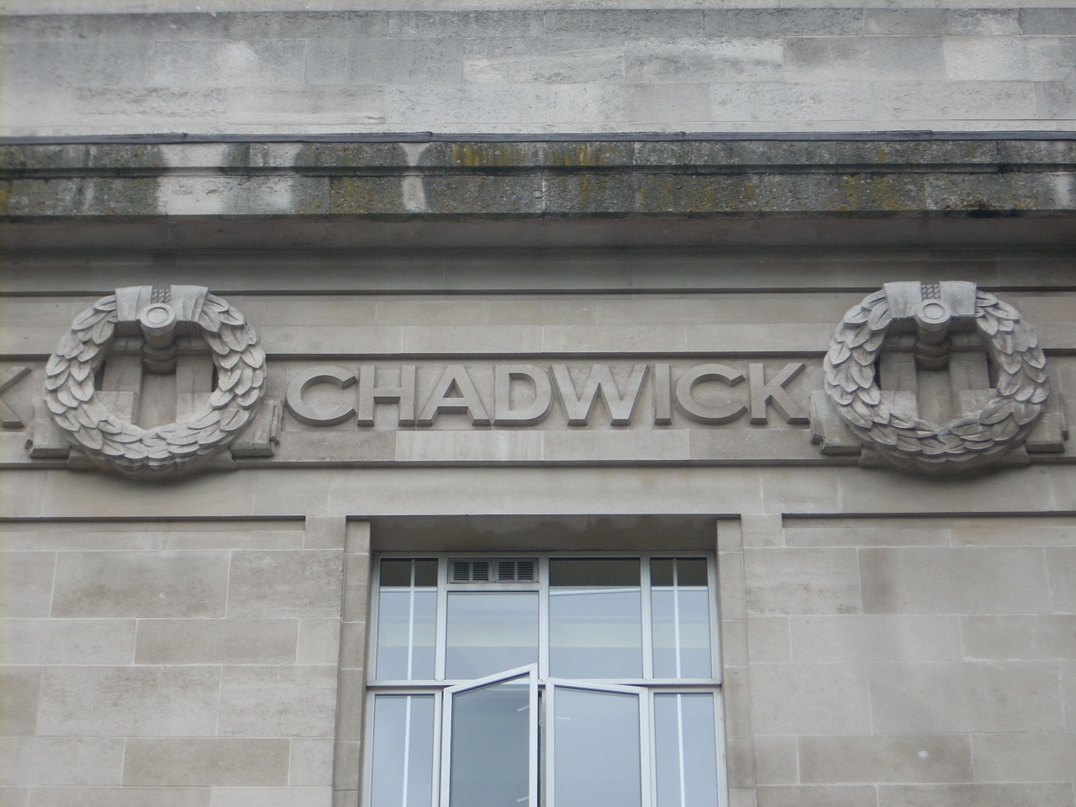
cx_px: 538
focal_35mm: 113
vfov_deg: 13.1
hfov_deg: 17.4
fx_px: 3512
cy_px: 404
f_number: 5.2
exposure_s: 1/142
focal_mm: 18.6
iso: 64
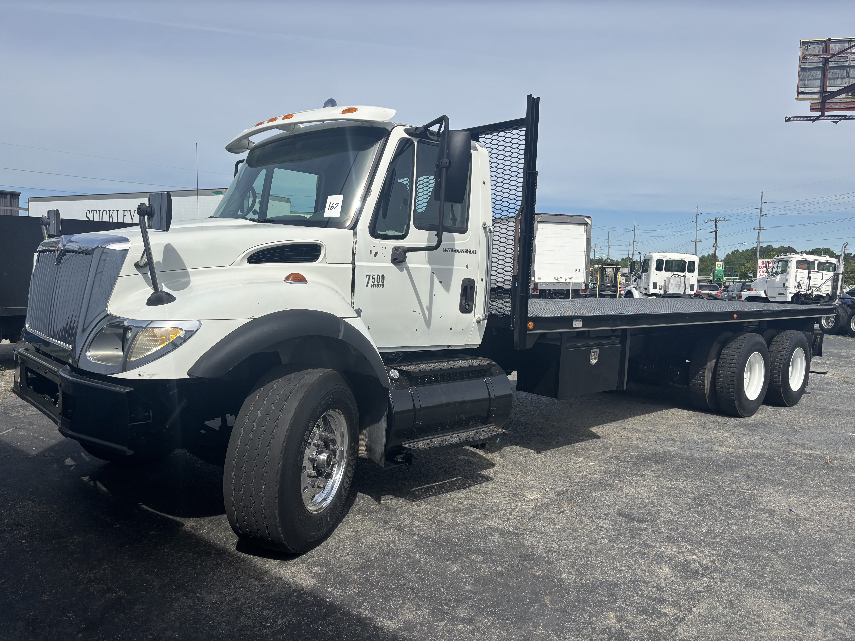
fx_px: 642
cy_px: 320
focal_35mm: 26
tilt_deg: -4.9
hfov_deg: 67.3
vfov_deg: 53.1
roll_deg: -0.7
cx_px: 428
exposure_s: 1/4854
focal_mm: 5.96
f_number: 1.6
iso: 50
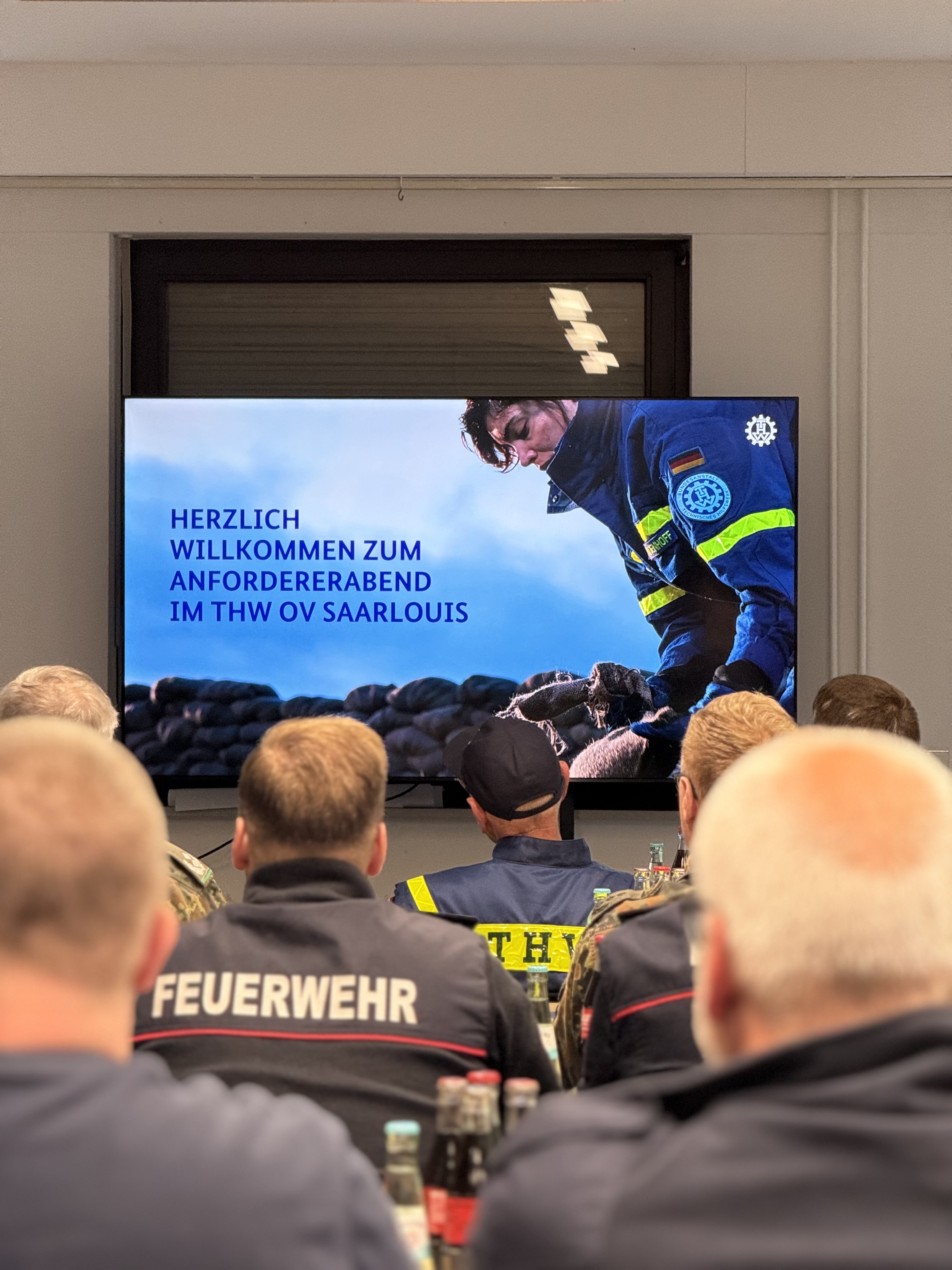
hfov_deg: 12.3
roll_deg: -1.1
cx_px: 476
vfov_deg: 16.4
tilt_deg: -0.7
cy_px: 635
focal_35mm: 120
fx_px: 4400
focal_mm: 15.66
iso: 200
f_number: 2.8
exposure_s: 1/99
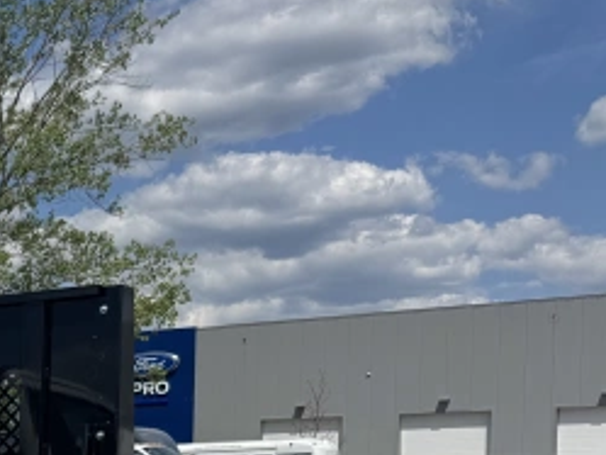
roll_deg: +0.4
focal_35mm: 77
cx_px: -304
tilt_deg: -3.8
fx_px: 1349
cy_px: 589
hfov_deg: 21.3
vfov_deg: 17.9
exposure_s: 1/9009
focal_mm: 6.76
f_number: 1.78
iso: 80
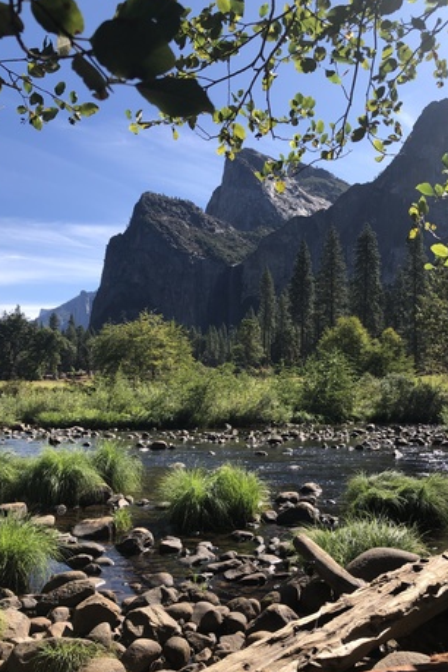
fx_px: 616
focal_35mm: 33
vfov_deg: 57.2
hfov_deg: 39.9
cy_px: 363
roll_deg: -1.9
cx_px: 240
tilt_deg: +1.1
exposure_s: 1/1200
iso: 20
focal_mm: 3.99
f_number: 1.8
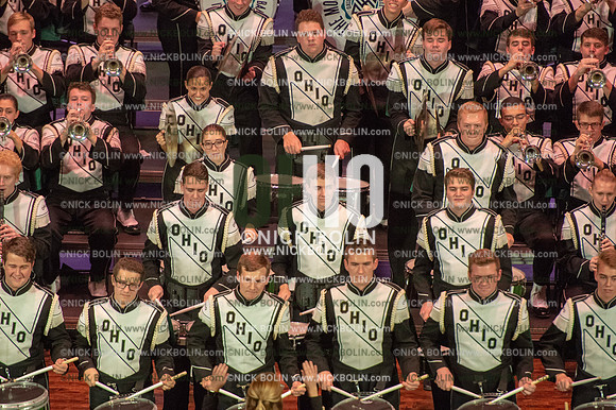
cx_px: 308
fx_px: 6840
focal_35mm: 400
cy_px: 205
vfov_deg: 3.4
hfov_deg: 5.2
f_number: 5.6
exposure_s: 1/250
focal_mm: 400
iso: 8000
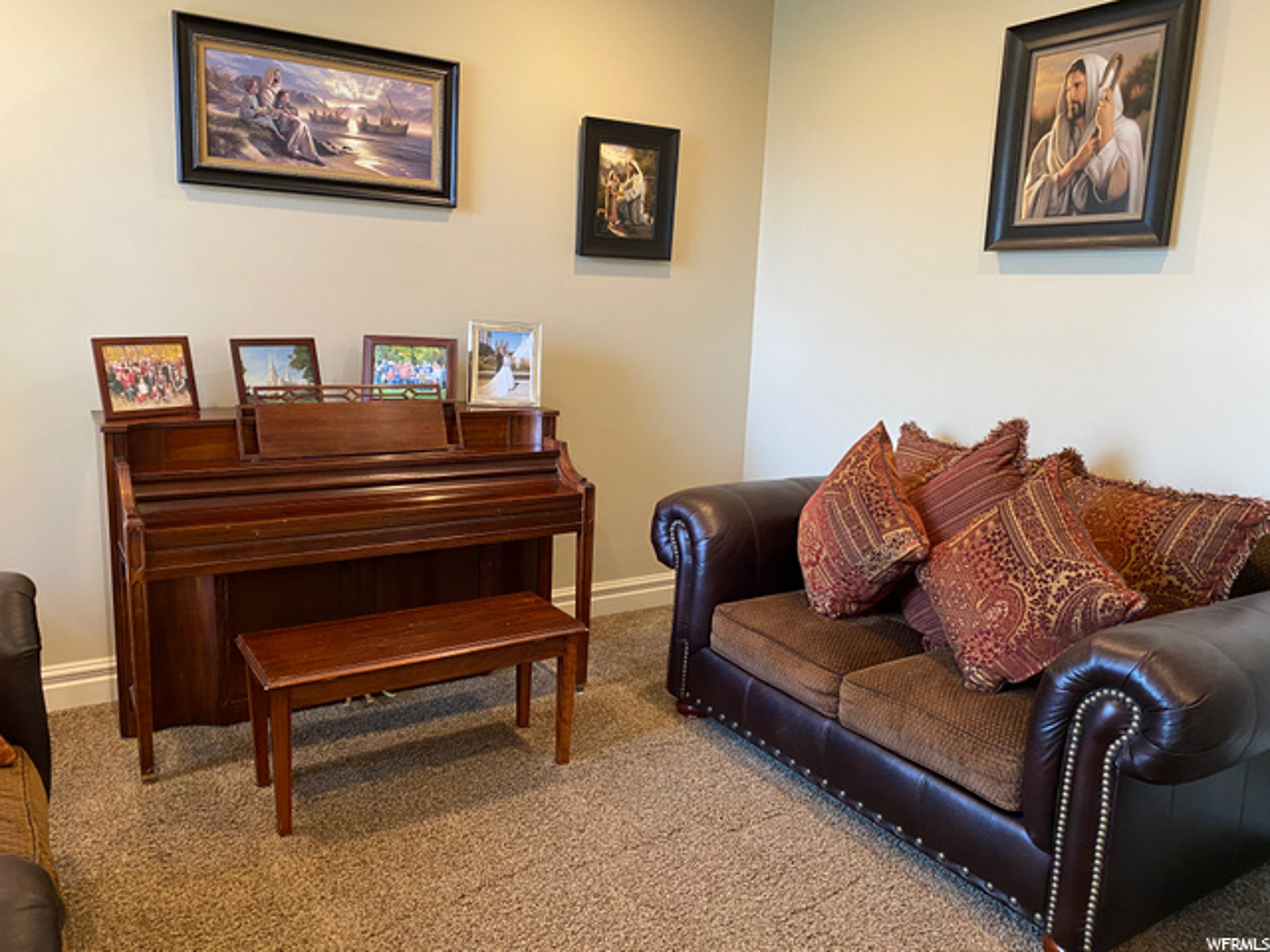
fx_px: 954
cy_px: 476
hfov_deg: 67.3
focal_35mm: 26
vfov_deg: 53.1
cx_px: 635
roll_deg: -3.0
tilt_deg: -9.2
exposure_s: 1/60
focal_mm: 4.25
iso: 250
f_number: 1.8
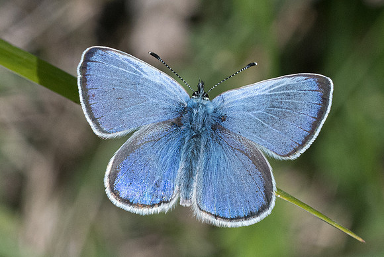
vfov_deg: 2.7
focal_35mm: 516
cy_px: 136
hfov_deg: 4.0
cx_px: 192
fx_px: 5504
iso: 800
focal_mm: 150
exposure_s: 1/800
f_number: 14
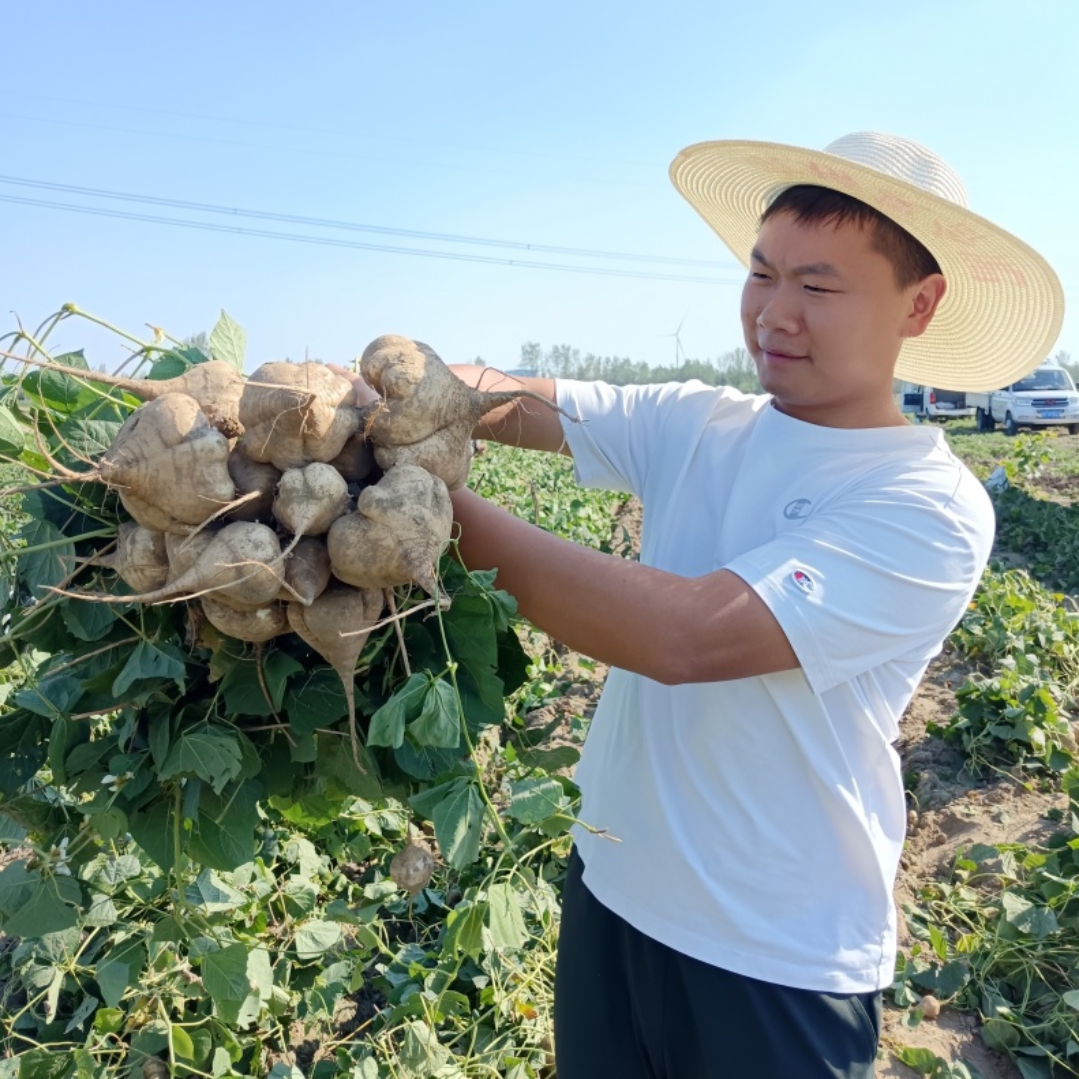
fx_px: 1093
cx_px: 536
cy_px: 475
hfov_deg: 52.5
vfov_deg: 52.4
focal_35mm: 31
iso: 236
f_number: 1.8
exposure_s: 1/900
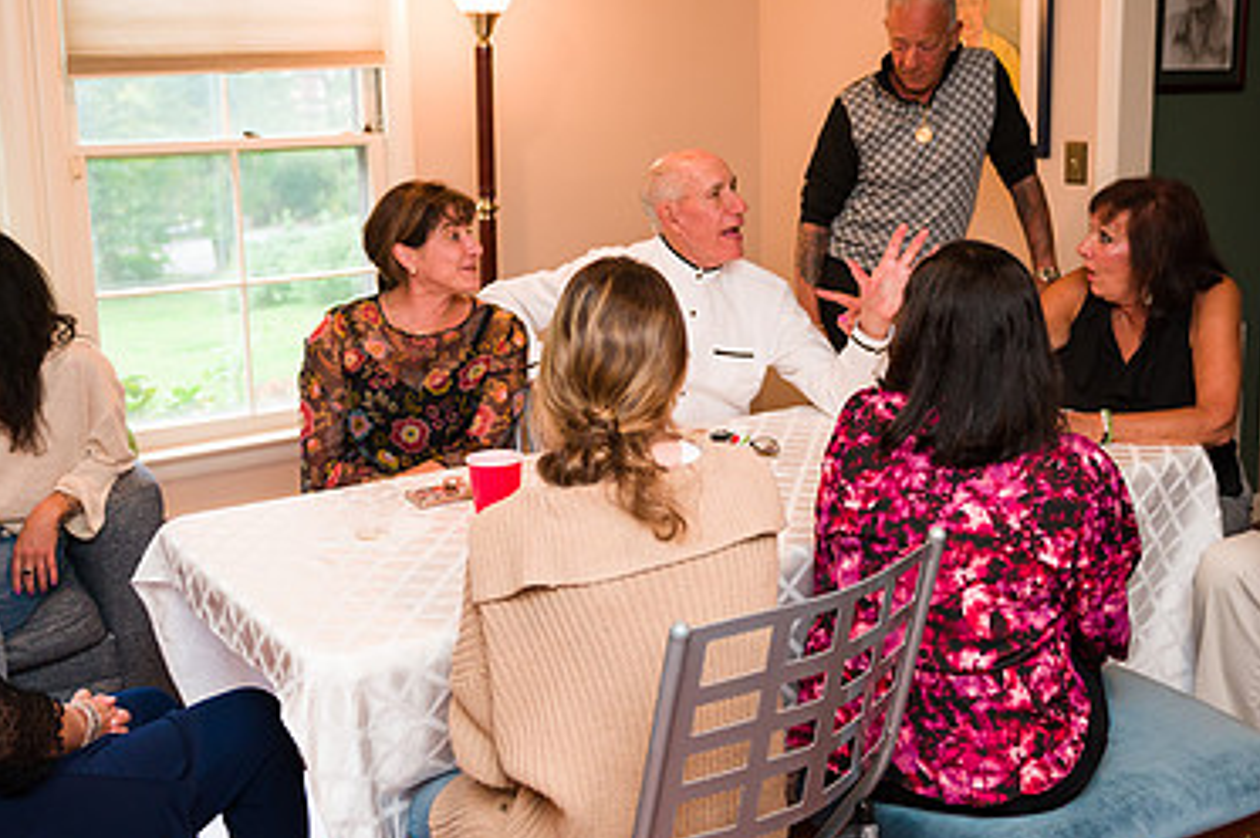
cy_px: 324
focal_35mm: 42
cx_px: 676
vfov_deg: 31.7
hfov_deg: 46.4
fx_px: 1469
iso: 1600
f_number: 3.5
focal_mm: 27
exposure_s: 1/200
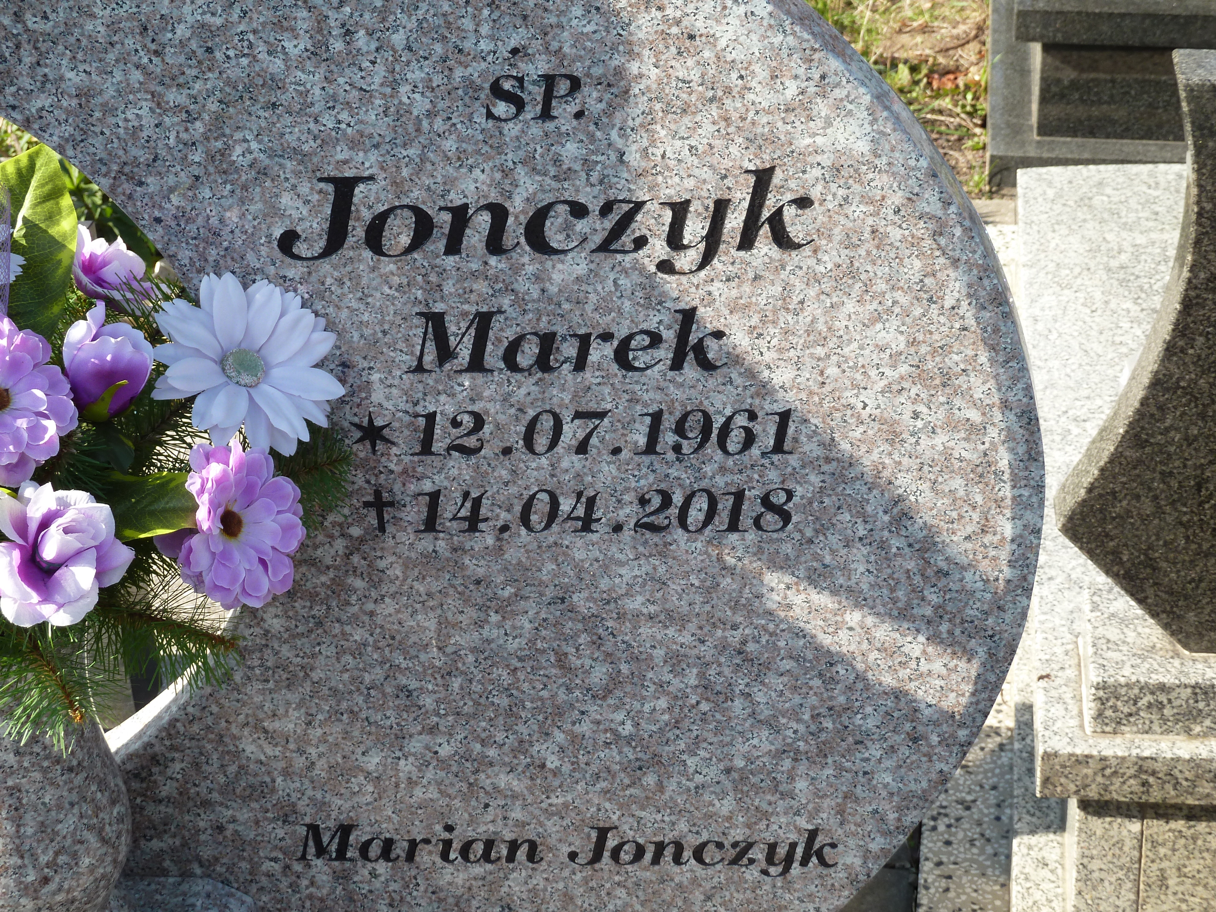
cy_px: 456
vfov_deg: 20.4
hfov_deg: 27.0
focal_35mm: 72
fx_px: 2529
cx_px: 608
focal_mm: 11.9
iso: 80
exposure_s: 1/160
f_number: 4.1
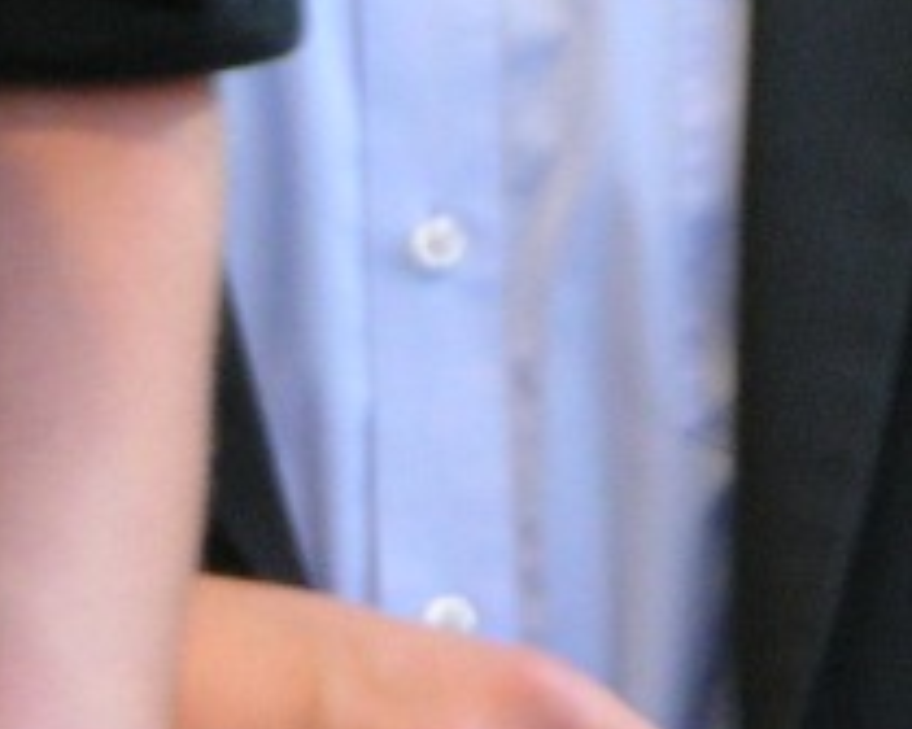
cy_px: 642
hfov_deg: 3.2
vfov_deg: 2.5
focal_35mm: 613
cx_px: 83
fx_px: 16538
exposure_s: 1/15
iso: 200
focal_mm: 25.1
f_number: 3.5
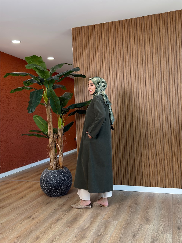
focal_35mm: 35
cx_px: 91
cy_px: 122
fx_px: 245
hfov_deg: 40.7
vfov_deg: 52.6
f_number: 1.78
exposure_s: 1/189
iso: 160
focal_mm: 6.76
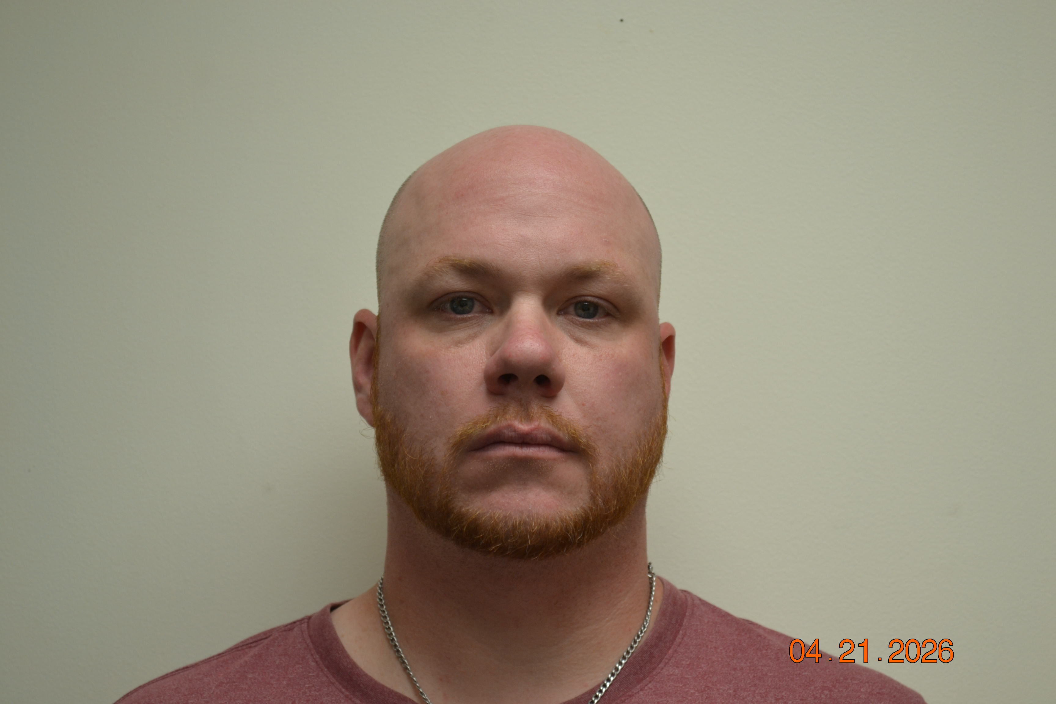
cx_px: 528
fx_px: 2420
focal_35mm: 82
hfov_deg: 24.6
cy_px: 352
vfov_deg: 16.6
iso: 400
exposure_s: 1/20
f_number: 5.6
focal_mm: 55
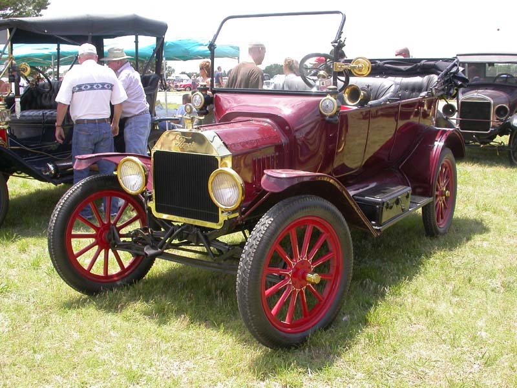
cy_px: 194
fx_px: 568
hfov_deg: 49.0
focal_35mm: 38
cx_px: 258
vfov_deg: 37.7
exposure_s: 1/172
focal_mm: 7.85
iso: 100
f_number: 6
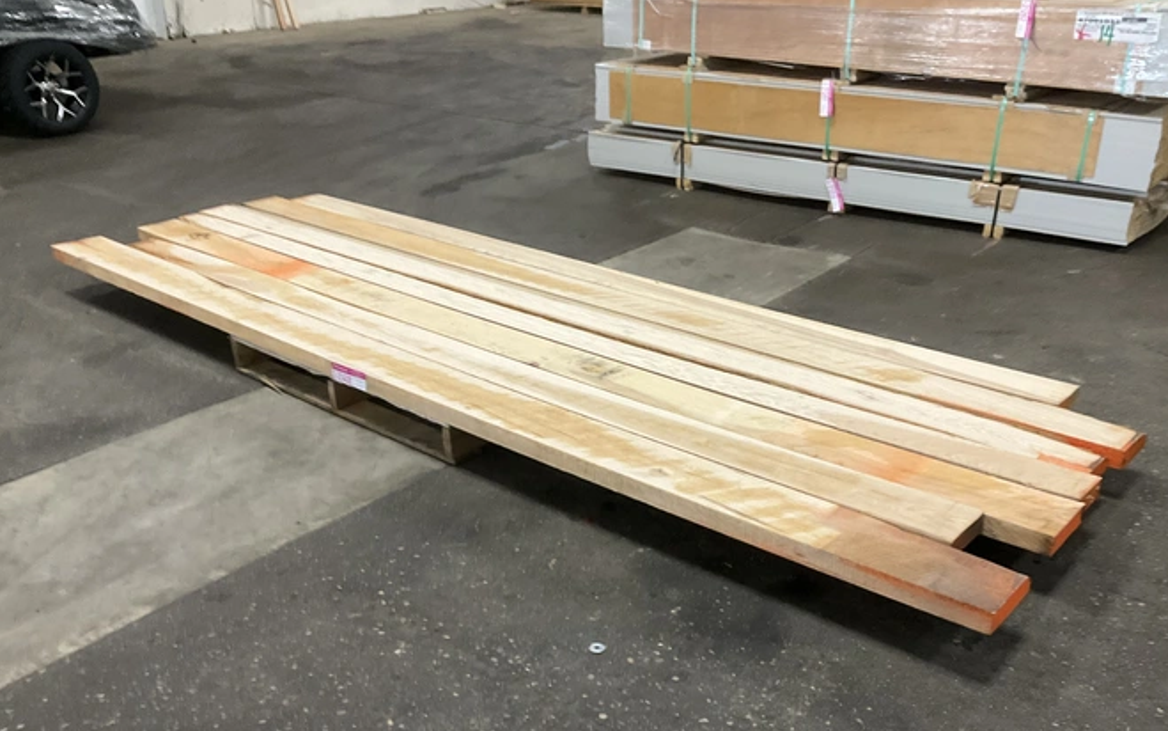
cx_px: 636
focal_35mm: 35
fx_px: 1114
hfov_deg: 55.2
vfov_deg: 36.1
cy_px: 450
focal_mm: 3
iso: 160
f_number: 1.8
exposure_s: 1/60
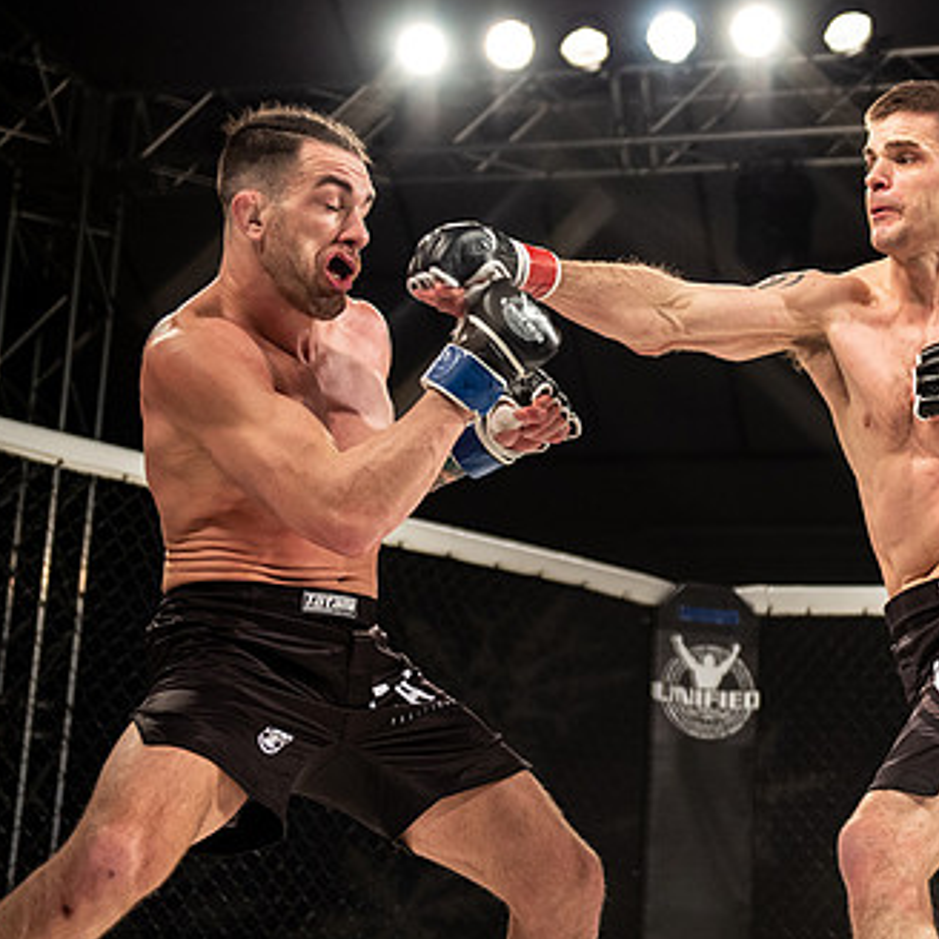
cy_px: 472
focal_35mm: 72
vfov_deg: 24.0
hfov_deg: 23.8
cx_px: 676
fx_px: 2210
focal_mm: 48
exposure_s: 1/1000
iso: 1600
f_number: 2.8
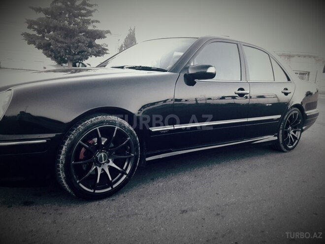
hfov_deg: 63.4
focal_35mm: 28
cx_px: 162
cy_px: 122
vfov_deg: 49.7
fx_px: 263
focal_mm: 3.7
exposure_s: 1/33
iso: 125
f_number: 1.9
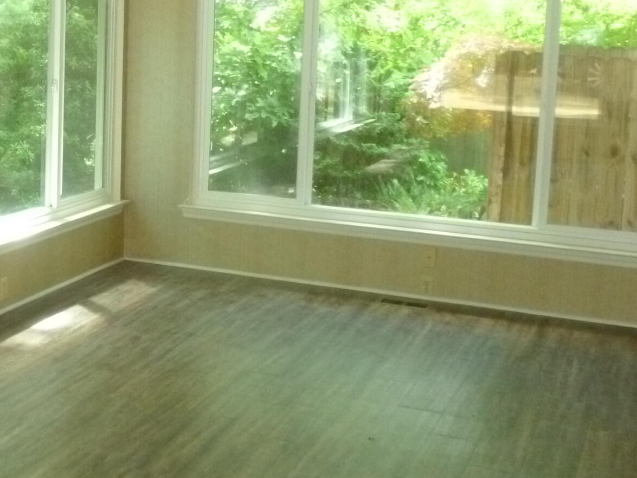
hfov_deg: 30.6
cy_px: 150
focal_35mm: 61
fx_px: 1122
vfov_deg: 23.9
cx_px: 92
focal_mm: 5
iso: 400
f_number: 3.3
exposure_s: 1/60
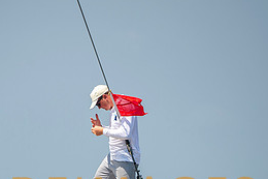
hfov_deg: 2.8
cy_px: 185
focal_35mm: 737
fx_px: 5483
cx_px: 83
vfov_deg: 1.9
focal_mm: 330
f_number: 5
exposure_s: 1/3200
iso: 400
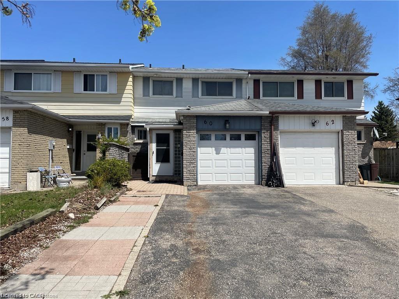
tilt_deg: +2.3
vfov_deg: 53.1
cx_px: 200
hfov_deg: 67.3
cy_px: 150
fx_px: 300
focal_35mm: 26
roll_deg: +1.1
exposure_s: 1/4831
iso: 32
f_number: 1.6
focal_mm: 4.2
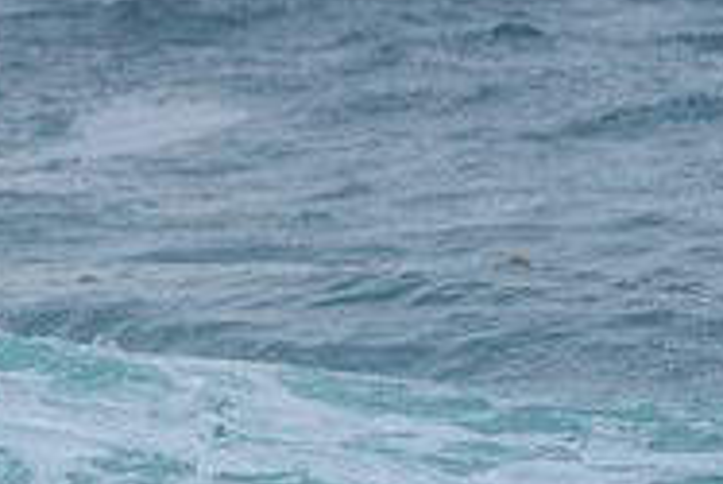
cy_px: 520
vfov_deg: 0.7
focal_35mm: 1900
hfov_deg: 1.1
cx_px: -325
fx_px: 38187
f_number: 5.6
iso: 500
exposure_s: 1/1250
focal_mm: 500
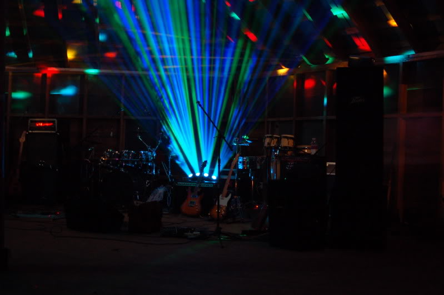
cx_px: 222
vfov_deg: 31.8
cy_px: 148
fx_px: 517
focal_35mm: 42
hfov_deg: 46.4
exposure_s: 1
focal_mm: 28
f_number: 3.3
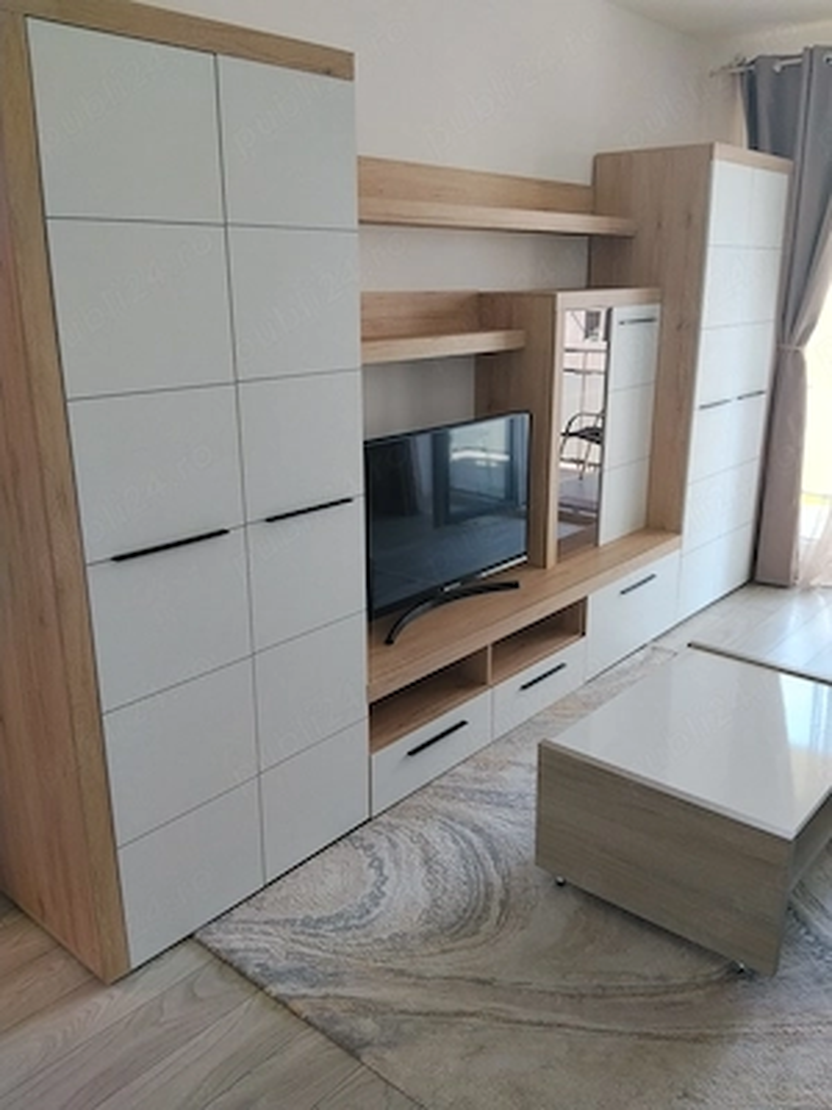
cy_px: 555
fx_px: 929
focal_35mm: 29
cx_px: 416
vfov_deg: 61.7
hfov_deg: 48.2
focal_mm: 3.96
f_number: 1.8
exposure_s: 1/100
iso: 200
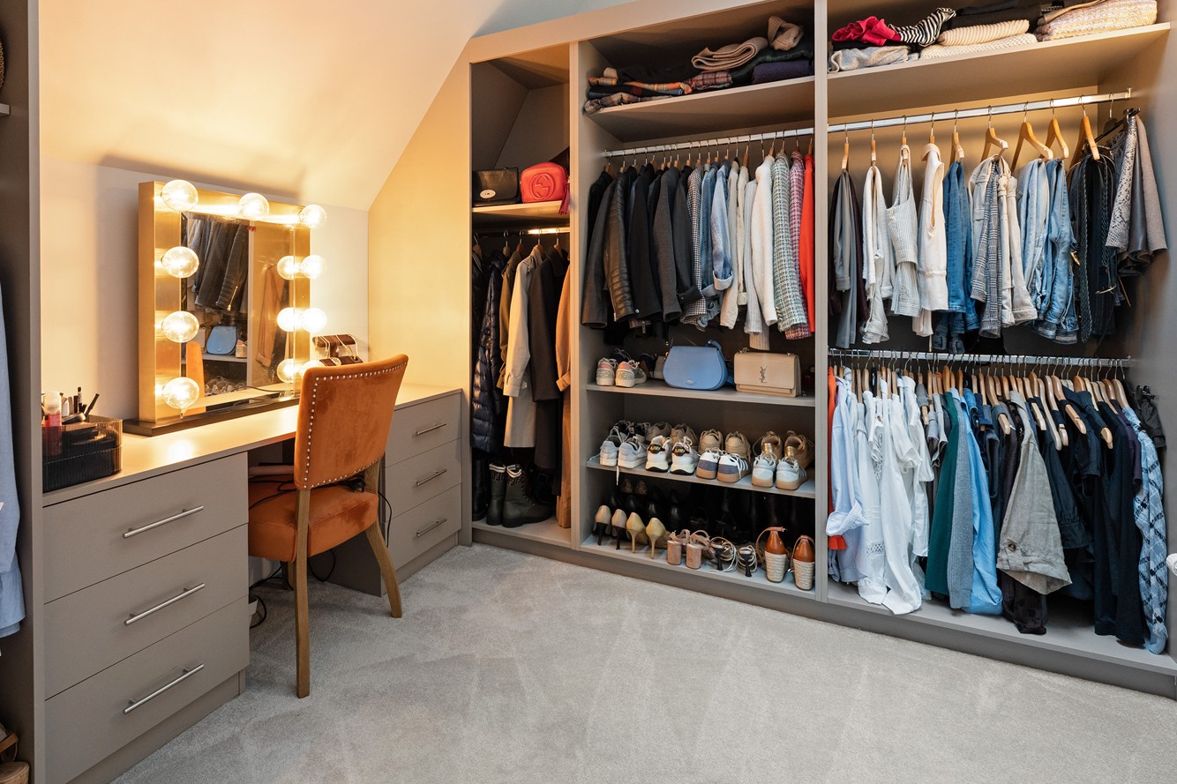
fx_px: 556
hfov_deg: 92.9
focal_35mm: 17
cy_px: 310
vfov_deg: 69.7
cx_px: 523
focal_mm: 14
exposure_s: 1/13
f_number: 8
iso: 640
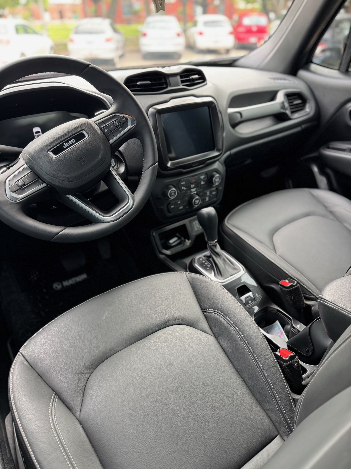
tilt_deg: -32.5
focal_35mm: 24
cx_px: 176
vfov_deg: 71.6
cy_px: 234
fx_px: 324
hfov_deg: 56.8
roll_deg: +2.2
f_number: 1.78
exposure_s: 1/116
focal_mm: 6.76
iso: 200
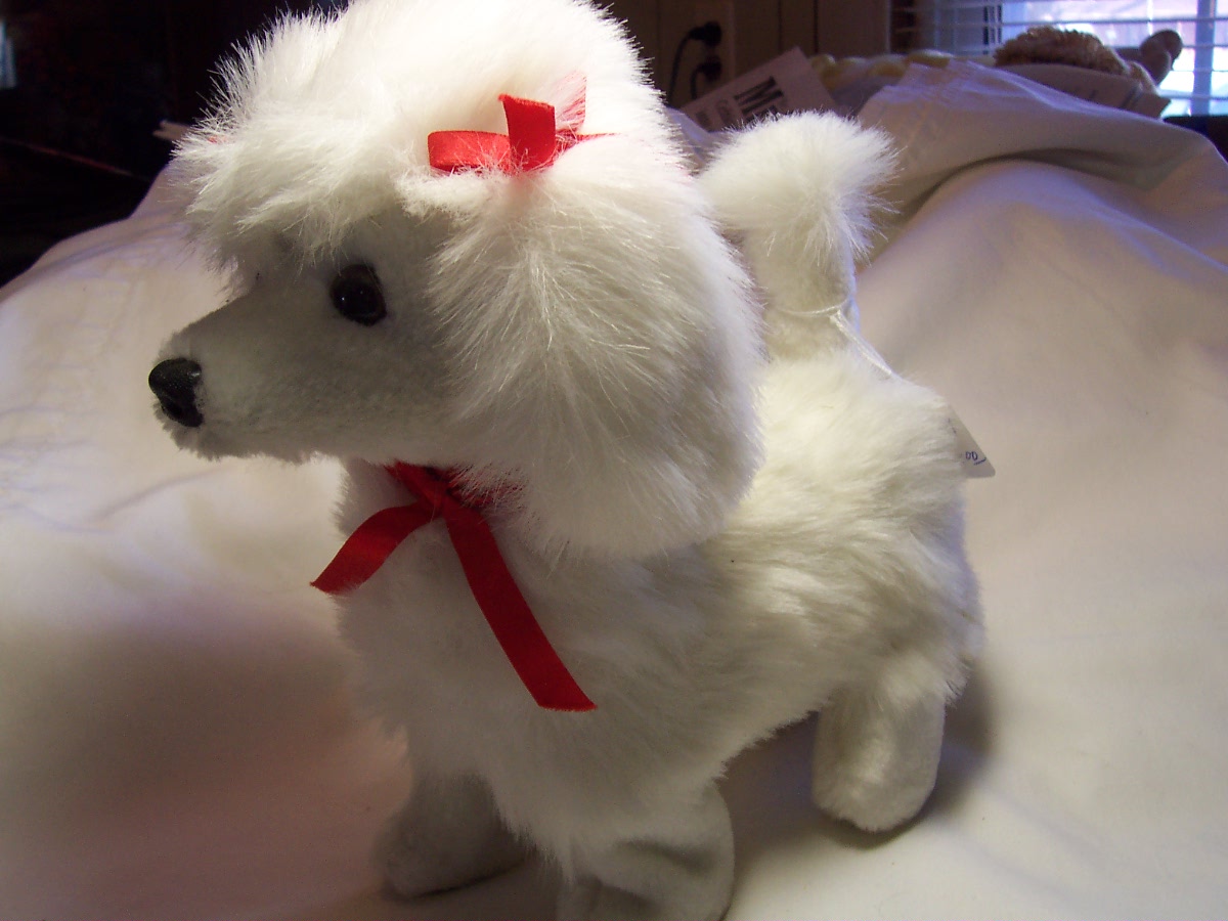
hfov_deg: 50.1
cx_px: 614
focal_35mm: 37
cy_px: 460
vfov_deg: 38.7
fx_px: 1313
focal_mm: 5.6
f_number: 2.8
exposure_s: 1/60
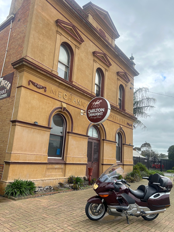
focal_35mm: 26
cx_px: 87
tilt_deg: +13.8
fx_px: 174
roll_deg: -4.2
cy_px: 116
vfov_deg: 67.3
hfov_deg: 53.1
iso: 50
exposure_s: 1/422
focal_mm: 5.7
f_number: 1.5
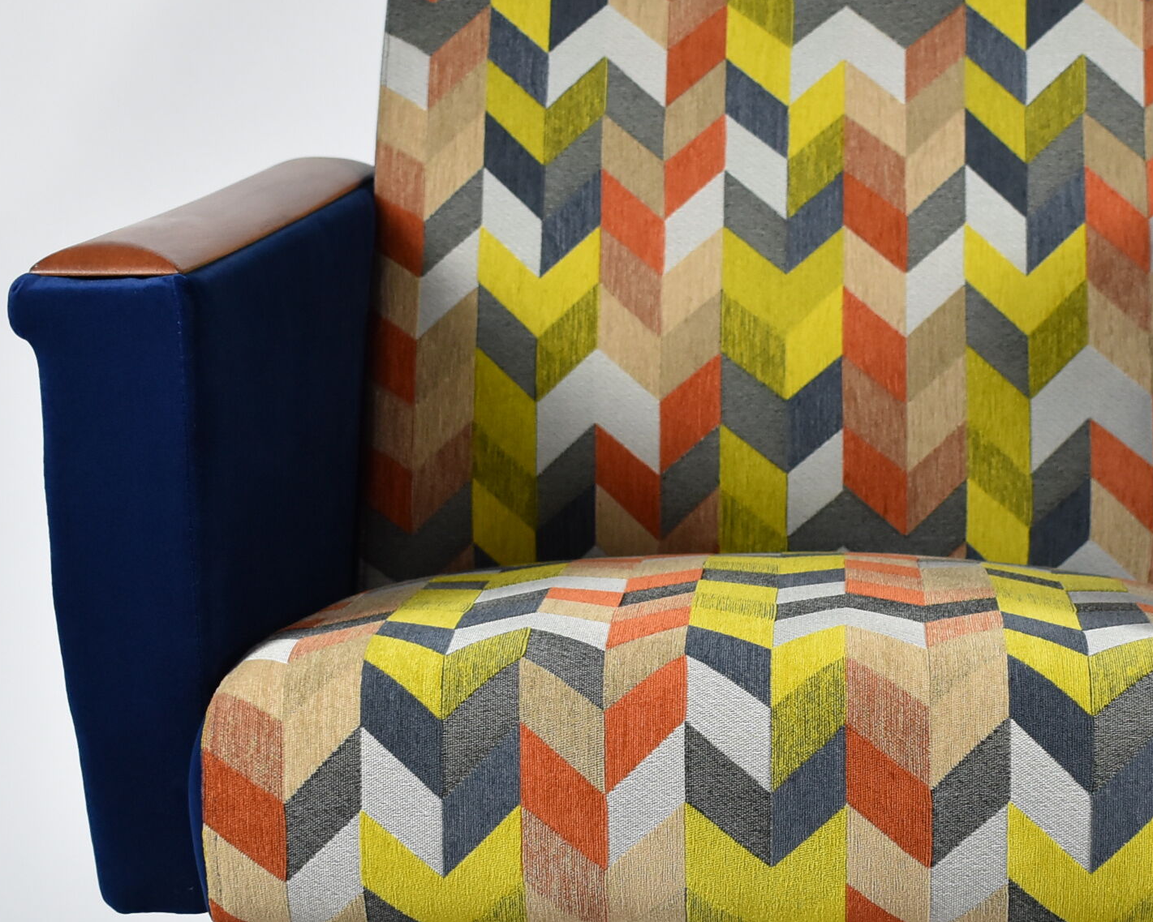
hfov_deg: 21.4
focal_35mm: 89
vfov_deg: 17.2
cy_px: 620
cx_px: 786
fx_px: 3037
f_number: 4.2
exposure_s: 1/125
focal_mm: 30
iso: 1000
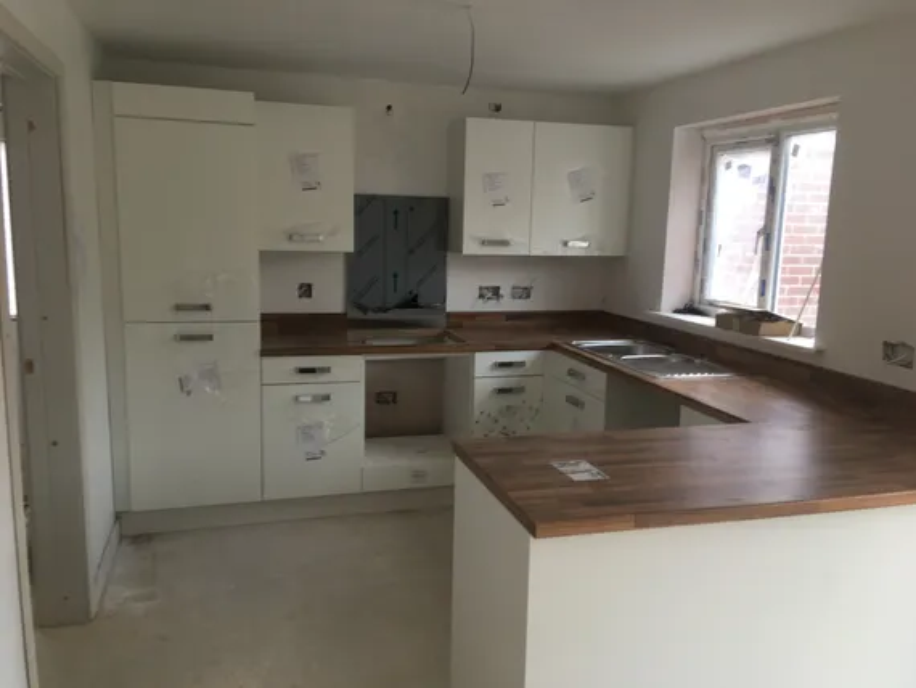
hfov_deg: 61.6
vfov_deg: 48.3
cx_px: 458
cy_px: 344
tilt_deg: -8.2
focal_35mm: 29
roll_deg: -1.4
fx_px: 768
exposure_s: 1/50
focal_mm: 4.15
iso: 25
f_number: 2.2
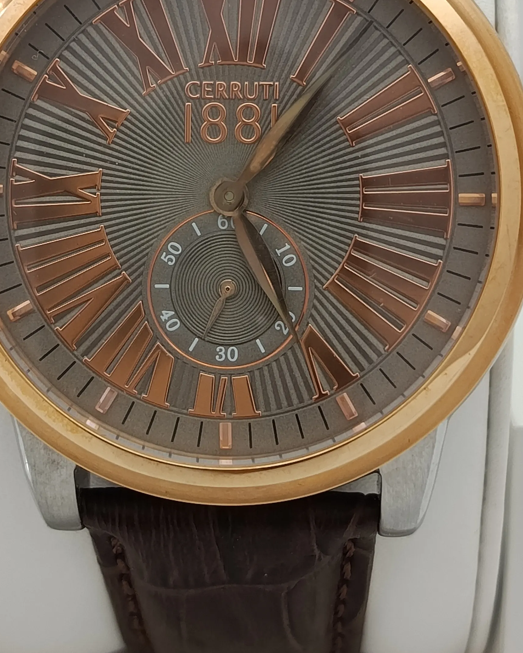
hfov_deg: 17.7
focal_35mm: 87
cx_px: 228
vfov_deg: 21.9
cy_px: 214
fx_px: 1683
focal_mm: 5.24
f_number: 1.7
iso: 344
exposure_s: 1/100
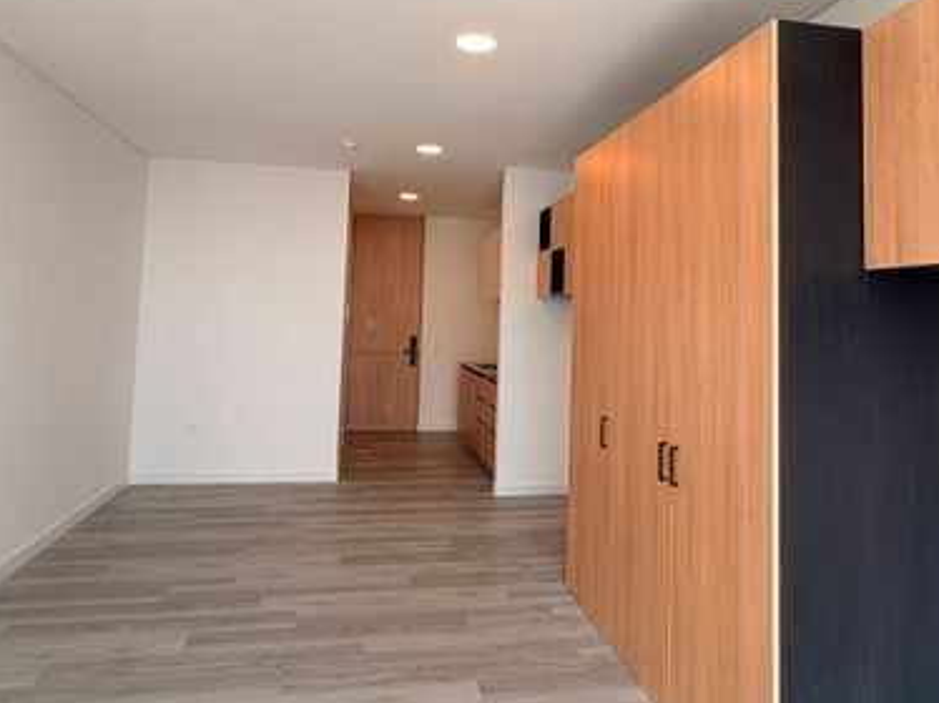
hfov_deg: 69.4
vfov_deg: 54.3
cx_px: 491
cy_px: 269
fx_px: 678
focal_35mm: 25
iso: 40
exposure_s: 1/126
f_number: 2.2
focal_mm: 2.22
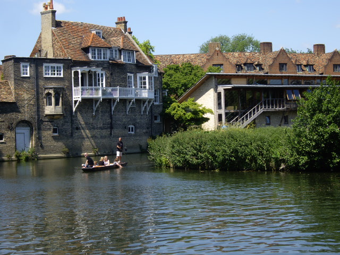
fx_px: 766
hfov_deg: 25.0
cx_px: 170
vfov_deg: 18.9
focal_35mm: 78
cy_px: 128
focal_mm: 16.3
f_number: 4.3
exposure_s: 1/320
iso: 64
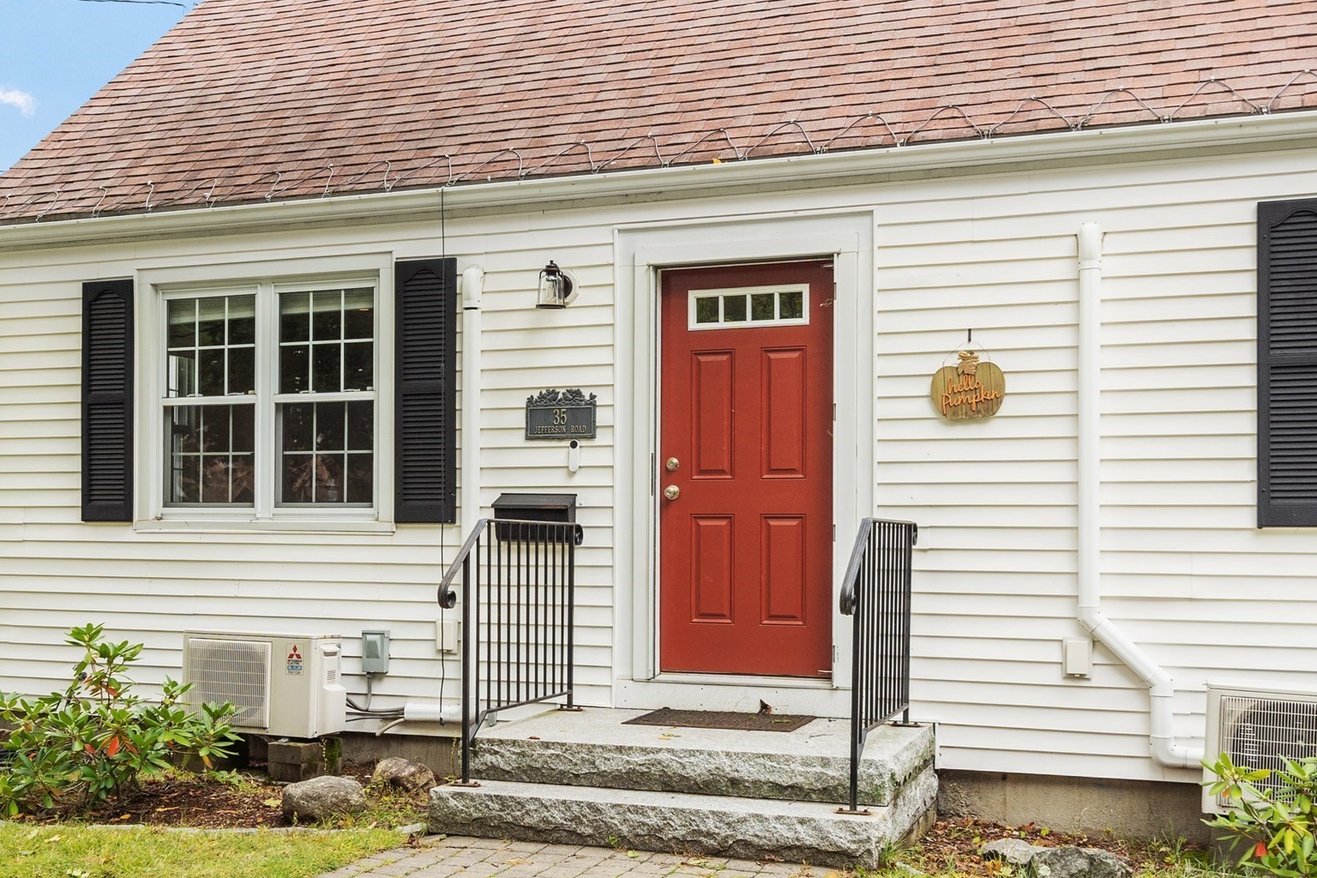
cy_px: 538
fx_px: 1463
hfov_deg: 48.3
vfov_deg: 33.3
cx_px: 559
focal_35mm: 40
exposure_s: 1/125
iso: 200
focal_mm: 20
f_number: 8
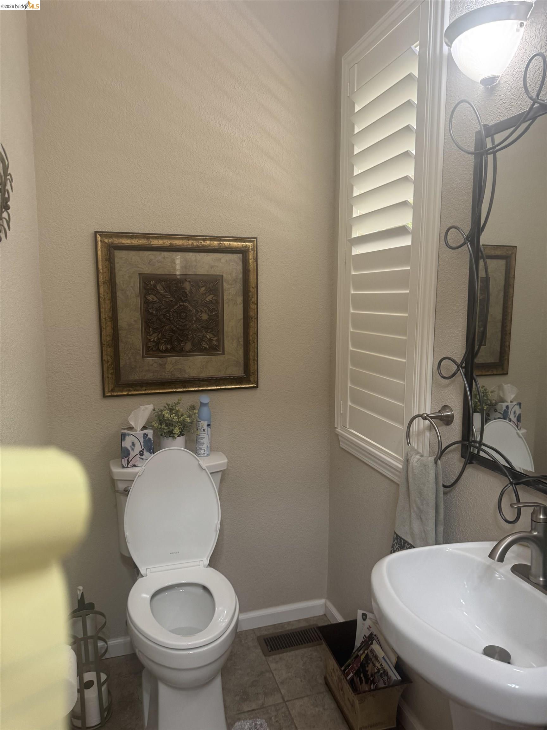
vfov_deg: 71.6
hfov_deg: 56.8
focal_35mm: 24
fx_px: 506
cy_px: 365
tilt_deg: -11.2
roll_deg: -1.8
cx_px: 274
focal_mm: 6.76
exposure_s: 1/120
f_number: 1.78
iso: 200
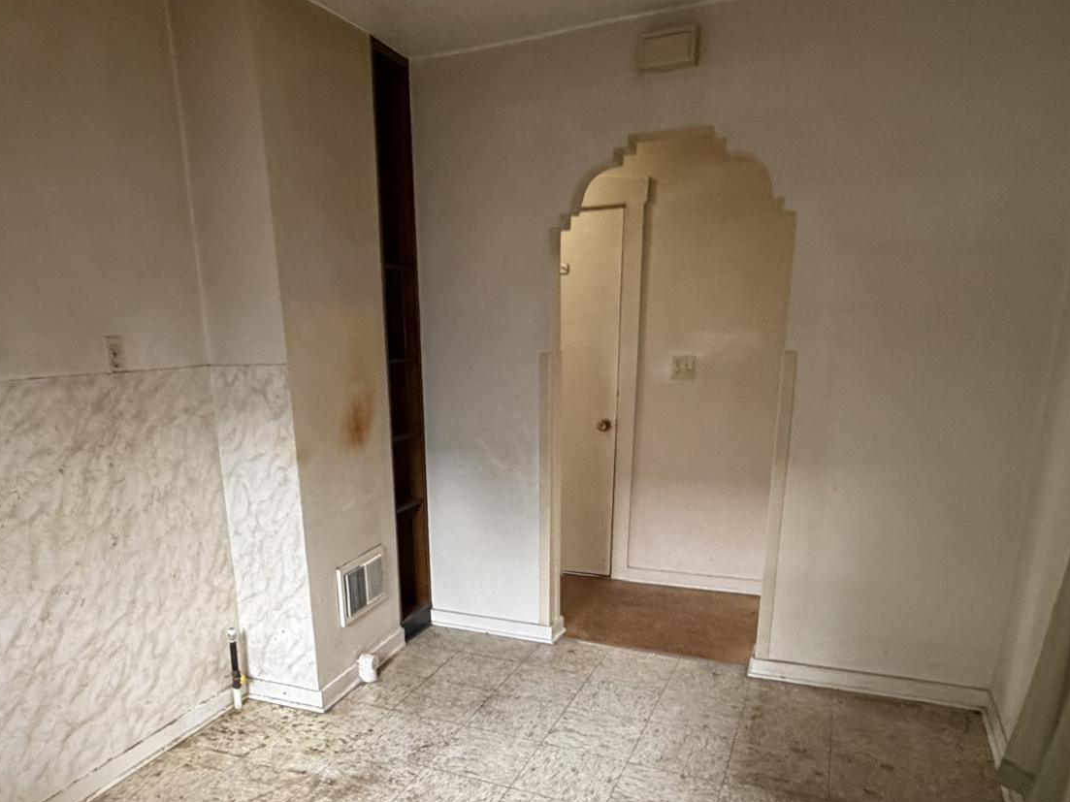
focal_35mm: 26
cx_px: 451
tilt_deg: -14.2
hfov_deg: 66.9
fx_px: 804
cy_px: 565
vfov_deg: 51.6
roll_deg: +2.9
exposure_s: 1/60
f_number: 2.2
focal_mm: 2.22
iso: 400
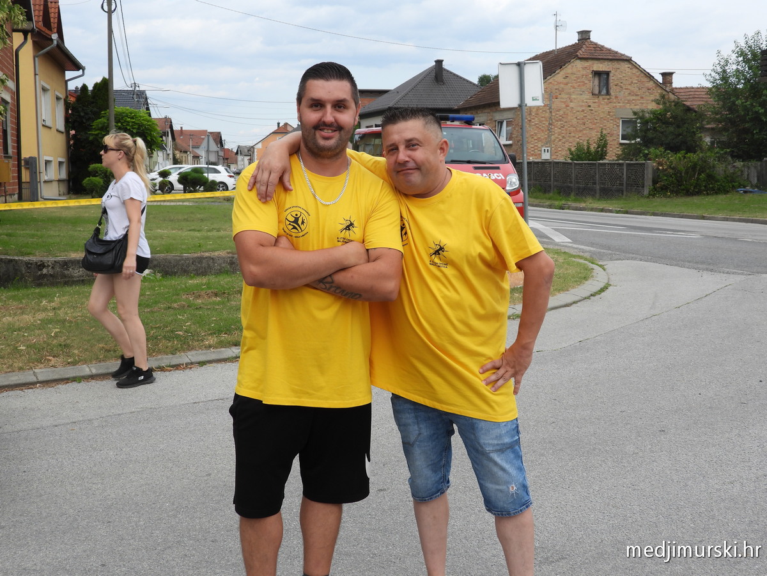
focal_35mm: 44
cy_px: 288
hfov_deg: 42.9
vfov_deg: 32.9
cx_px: 384
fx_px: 975
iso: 100
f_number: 3.2
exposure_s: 1/500
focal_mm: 7.9
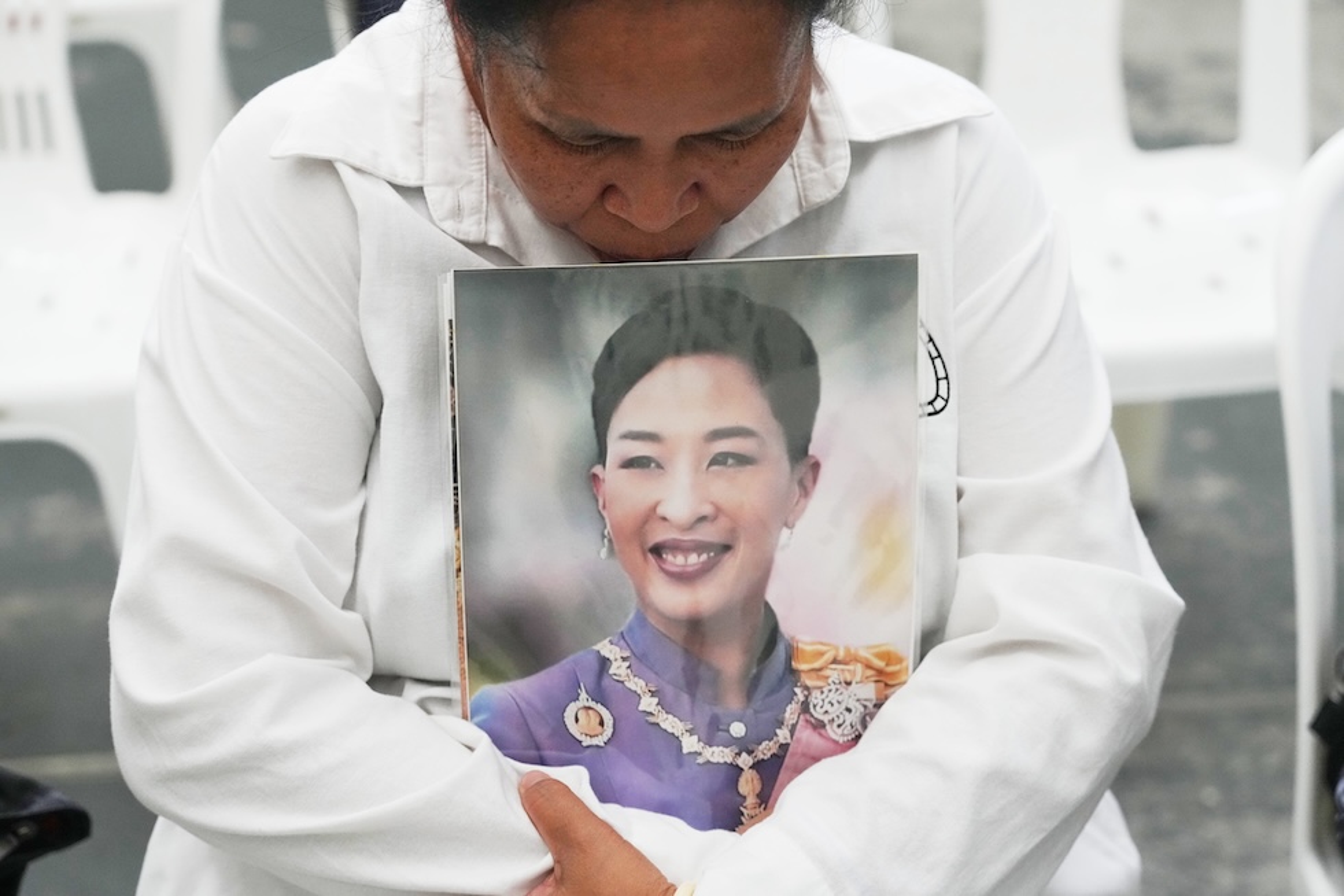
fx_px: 2613
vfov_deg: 19.4
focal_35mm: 70
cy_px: 448
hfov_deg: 28.8
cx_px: 672
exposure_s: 1/640
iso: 3200
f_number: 4.5
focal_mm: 70
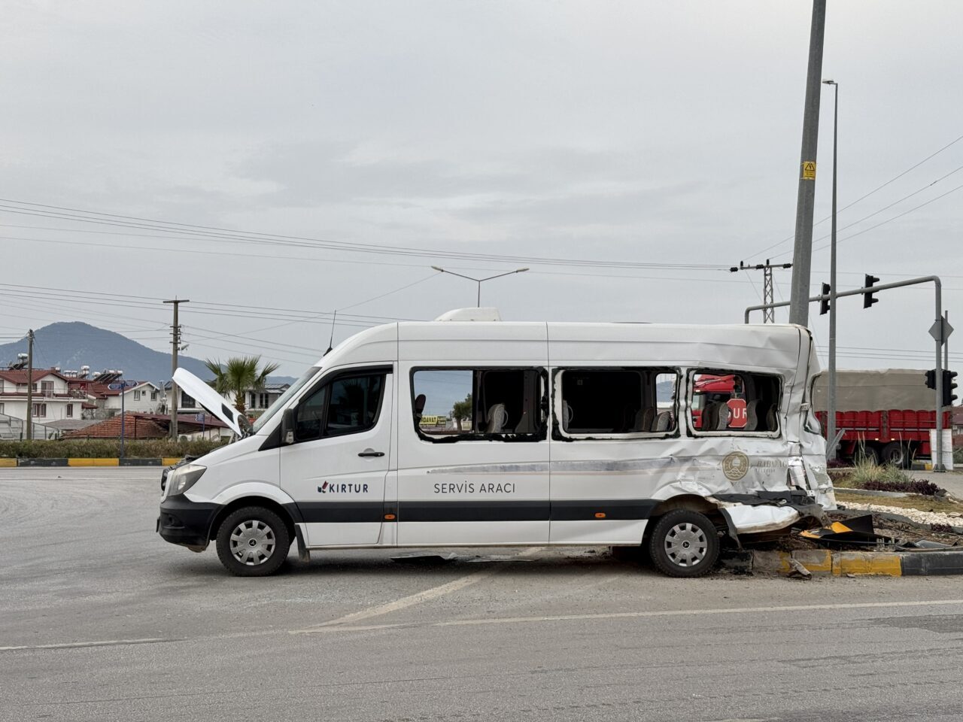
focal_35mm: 48
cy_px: 361
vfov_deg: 30.3
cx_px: 482
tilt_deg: +1.8
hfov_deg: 39.7
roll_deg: -0.7
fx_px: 1335
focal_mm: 6.76
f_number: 1.78
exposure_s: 1/121
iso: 50
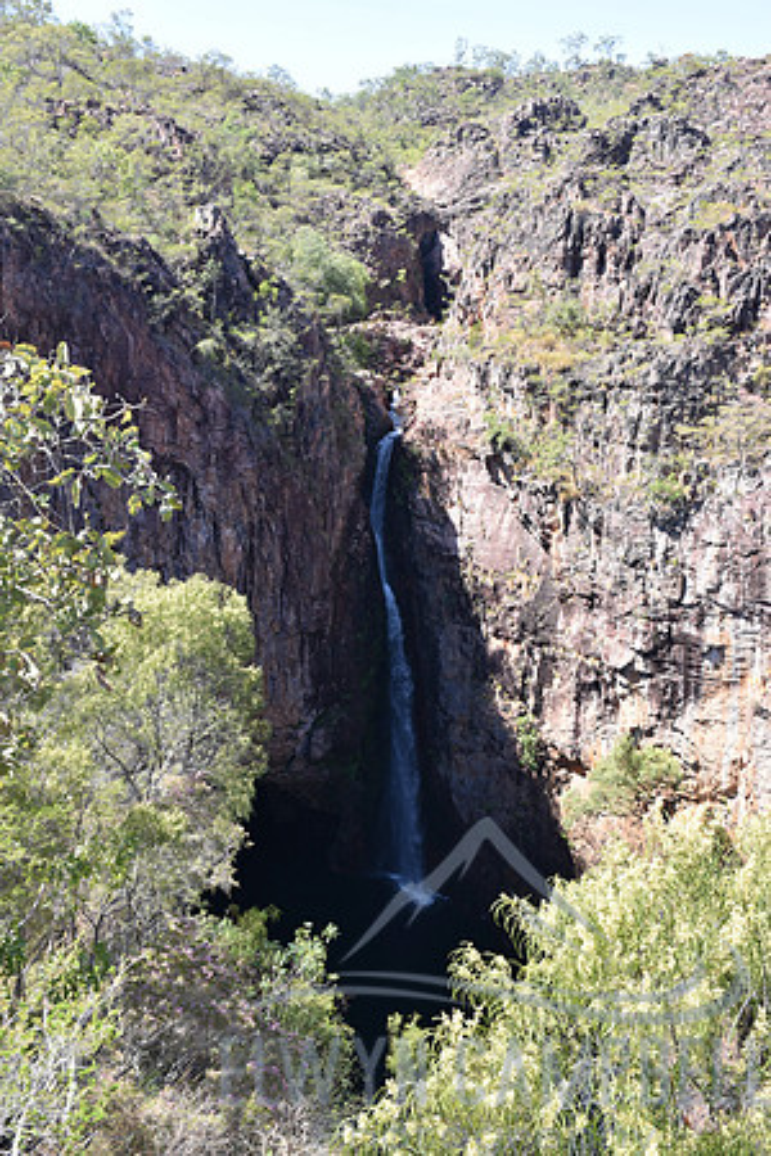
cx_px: 386
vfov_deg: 47.9
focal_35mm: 40
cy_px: 578
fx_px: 1301
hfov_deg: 33.0
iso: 100
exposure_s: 1/125
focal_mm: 27
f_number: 5.6
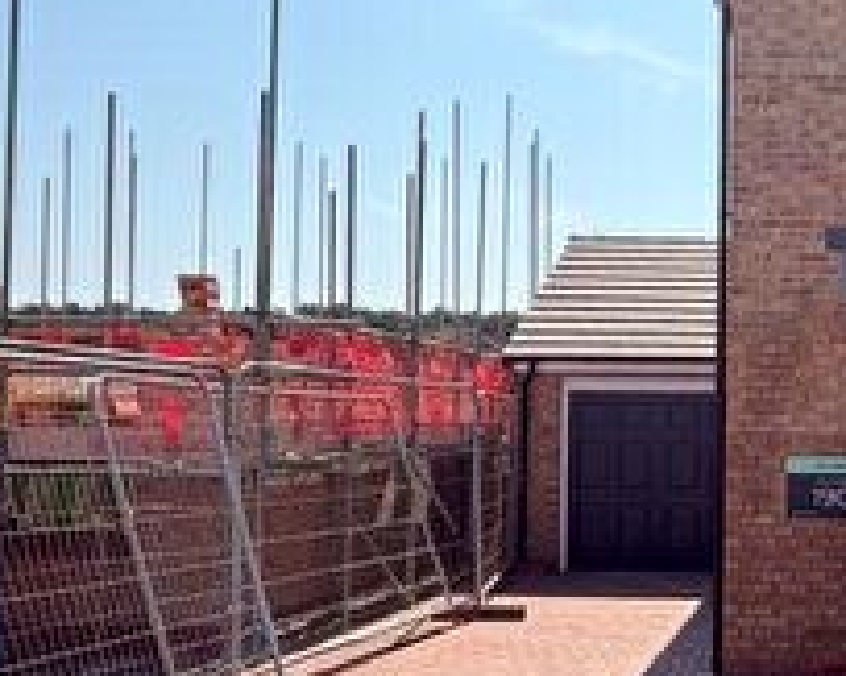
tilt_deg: +1.4
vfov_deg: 32.0
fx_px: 1176
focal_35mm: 47
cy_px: 404
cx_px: 863
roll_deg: +0.2
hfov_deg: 35.4
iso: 50
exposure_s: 1/502
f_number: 2.2
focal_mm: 2.22
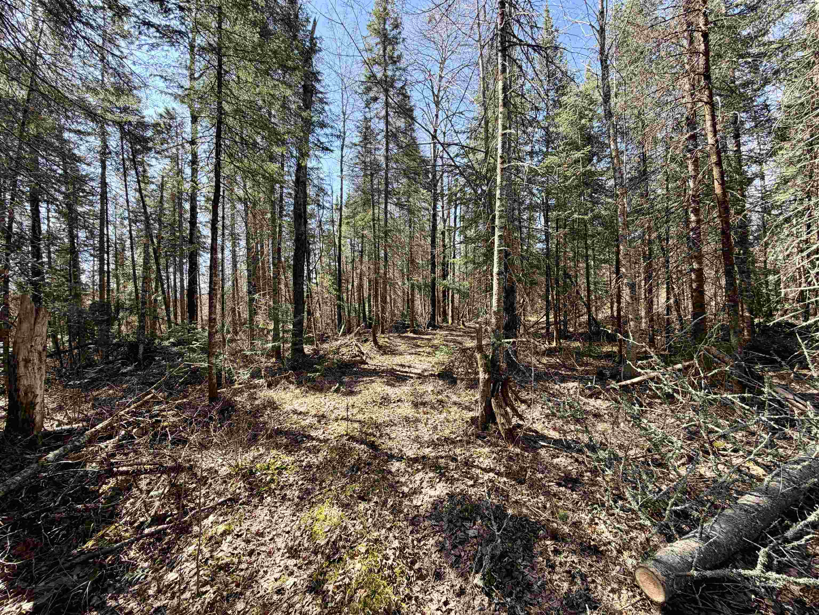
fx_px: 331
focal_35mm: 14
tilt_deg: -1.2
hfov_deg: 102.1
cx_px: 410
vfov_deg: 85.7
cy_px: 308
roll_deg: +1.3
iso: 40
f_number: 2.2
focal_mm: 2.22
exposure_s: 1/186
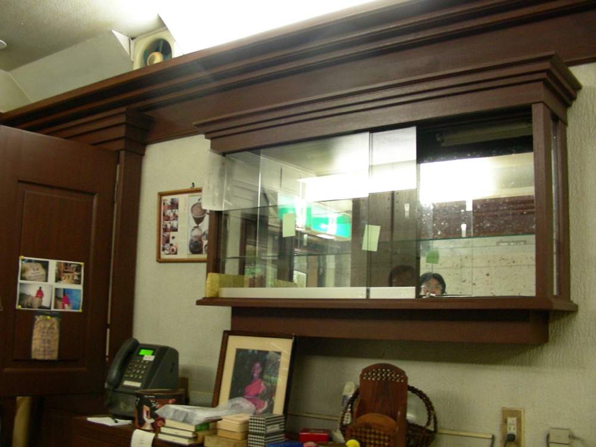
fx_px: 654
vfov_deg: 37.7
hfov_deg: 49.0
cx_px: 298
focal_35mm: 38
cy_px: 224
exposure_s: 1/2.4
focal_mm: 6.3
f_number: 3.5
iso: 200
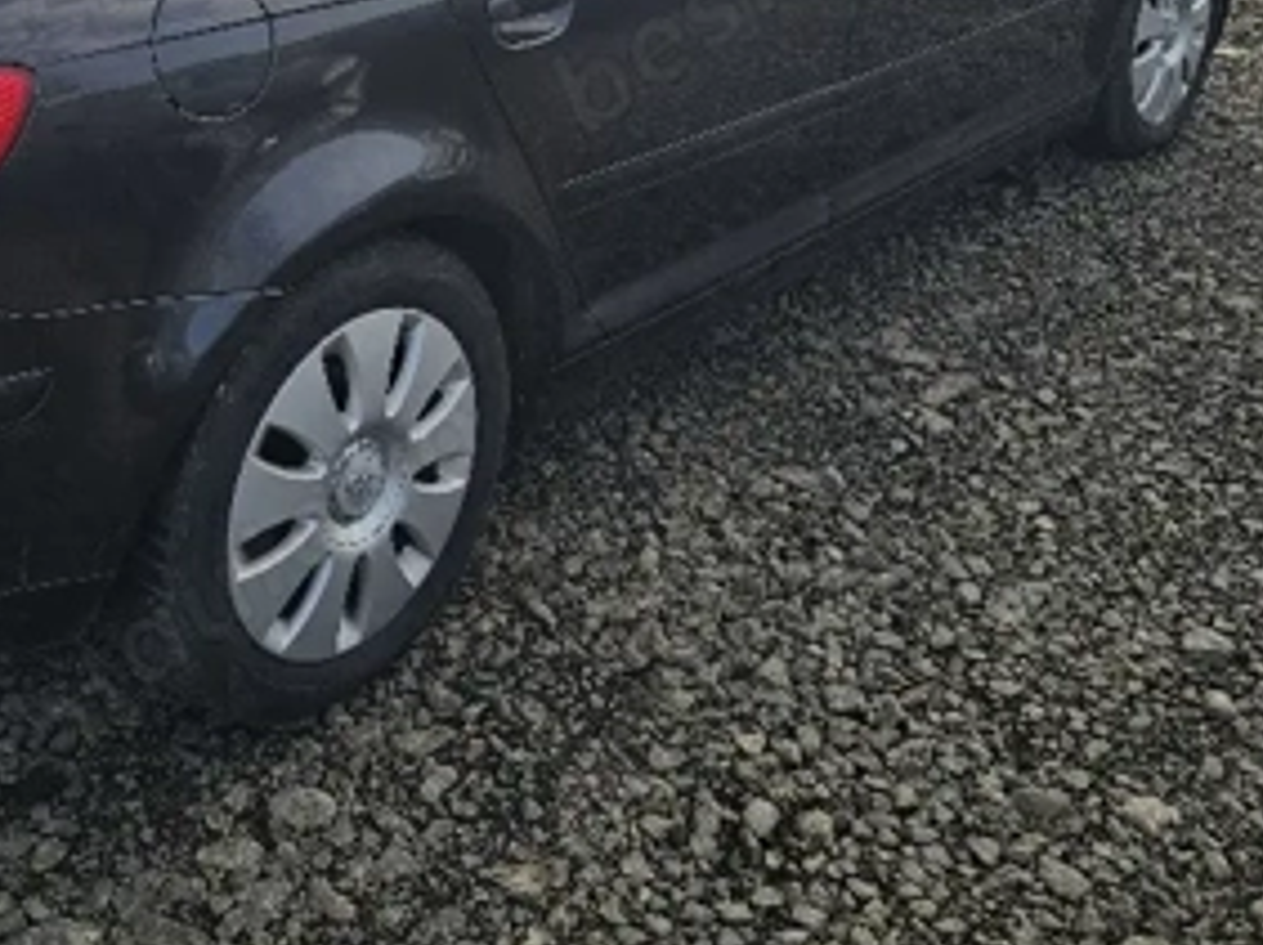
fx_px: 1786
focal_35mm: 49
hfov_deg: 38.4
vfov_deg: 27.5
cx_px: 408
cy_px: -54
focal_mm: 6.3
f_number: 1.7
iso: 12
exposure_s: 1/1250
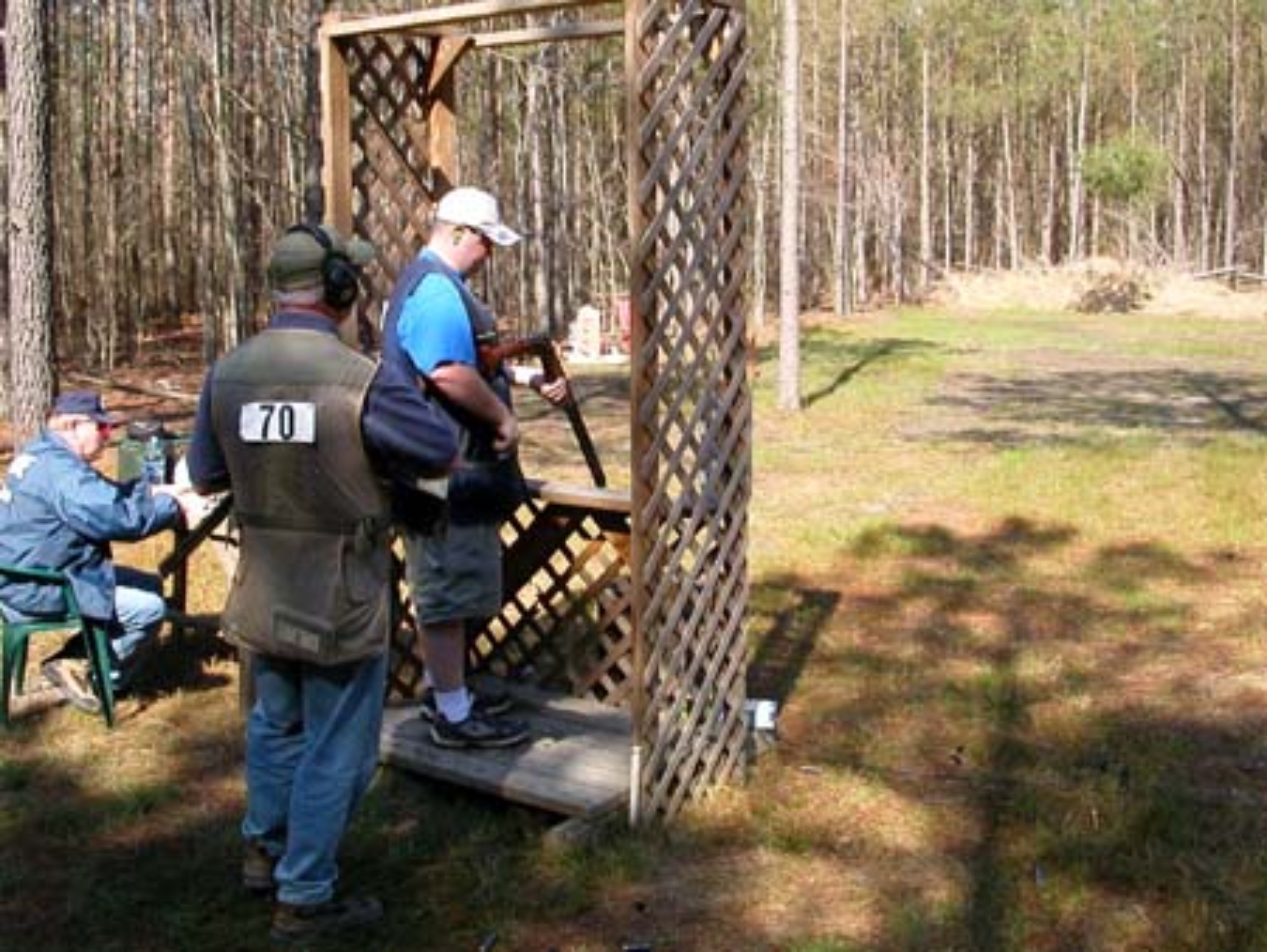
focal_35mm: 37
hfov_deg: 50.1
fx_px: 1355
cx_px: 634
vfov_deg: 38.7
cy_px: 476
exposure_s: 1/200
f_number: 4.5
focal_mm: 5.6
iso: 100
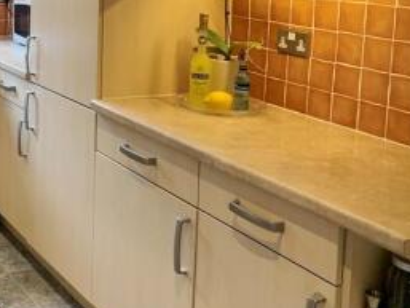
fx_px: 699
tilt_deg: -6.1
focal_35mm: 59
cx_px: 1
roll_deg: -1.2
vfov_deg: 23.9
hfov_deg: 30.4
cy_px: 14
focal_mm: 4.25
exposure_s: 1/88
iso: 100
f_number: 1.8
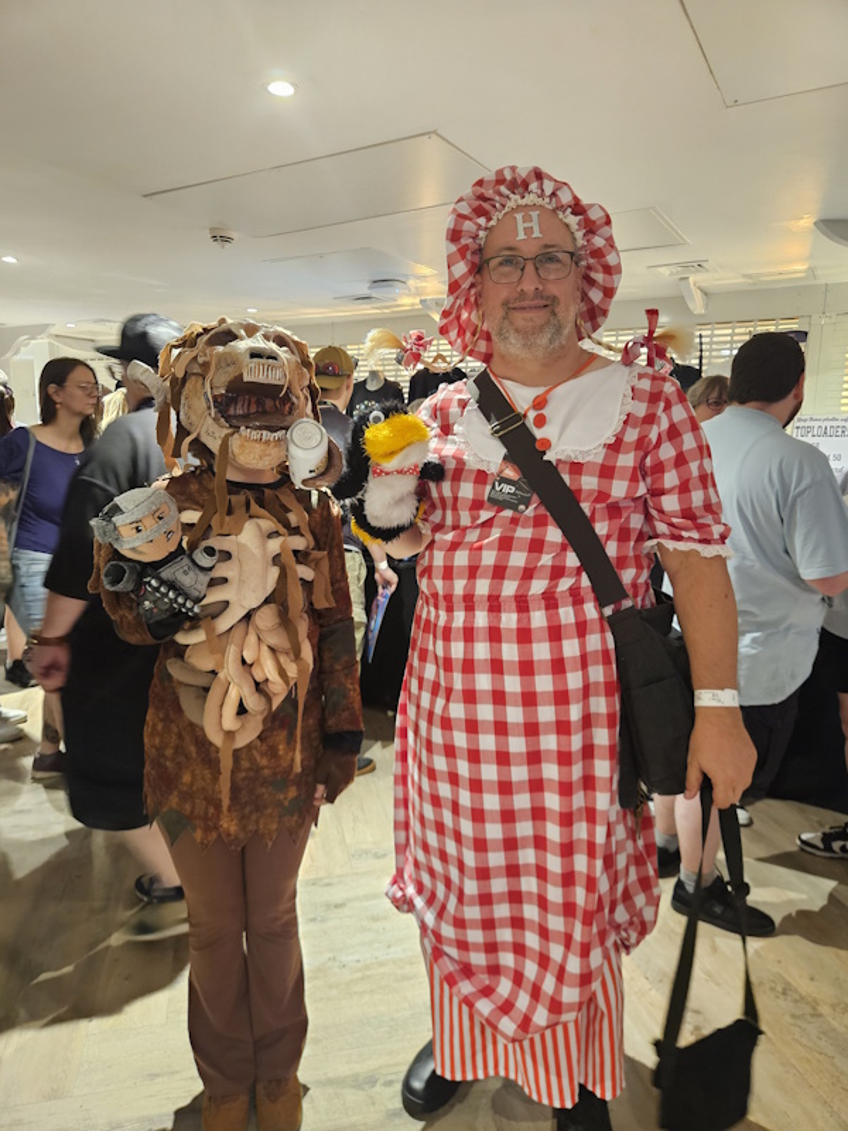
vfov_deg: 73.9
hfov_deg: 58.9
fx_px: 751
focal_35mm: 23
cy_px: 566
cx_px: 424
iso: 1000
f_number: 1.8
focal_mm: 5.4
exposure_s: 1/25
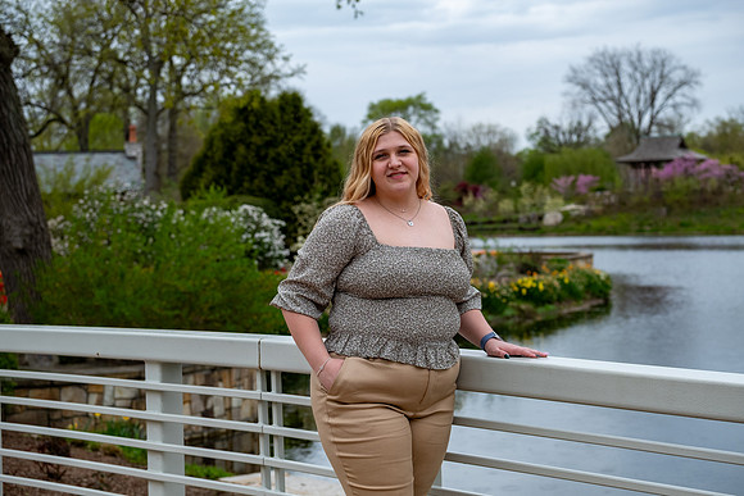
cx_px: 372
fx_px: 1550
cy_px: 248
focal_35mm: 75
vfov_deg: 18.2
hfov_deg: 27.0
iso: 250
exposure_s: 1/500
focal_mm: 50
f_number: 4
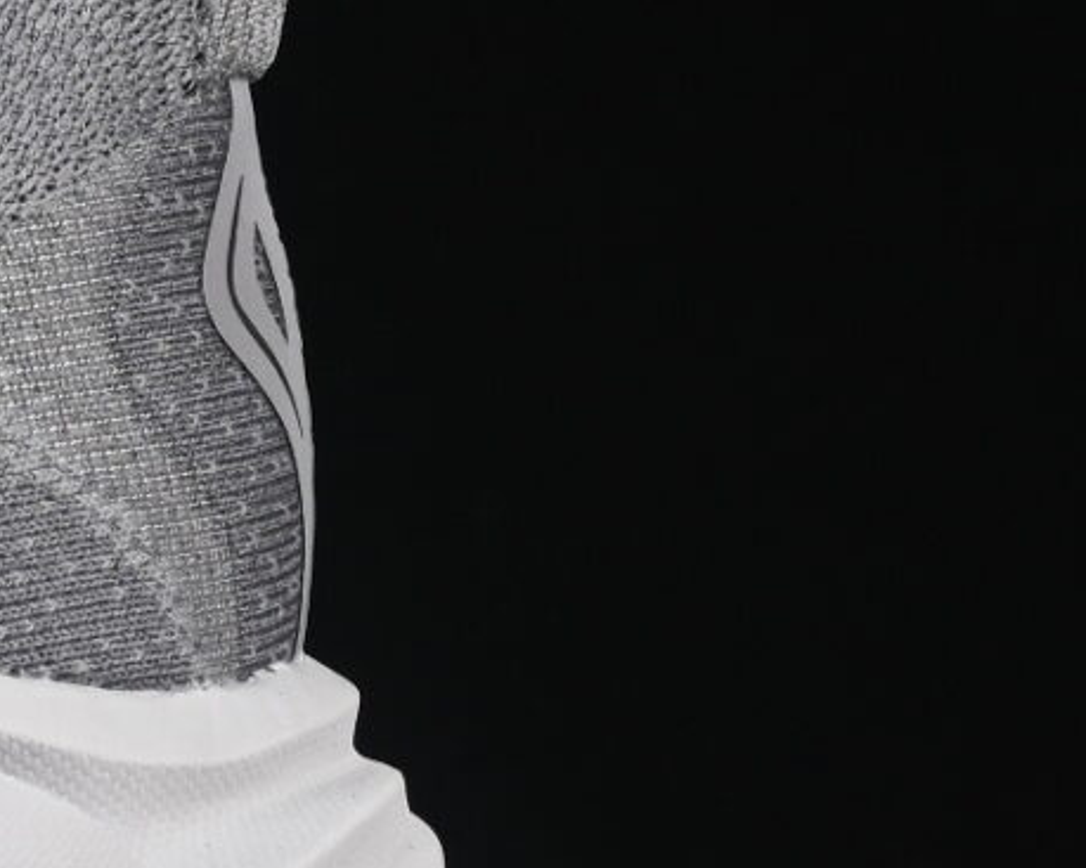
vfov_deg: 3.9
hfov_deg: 4.8
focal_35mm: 393
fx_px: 12629
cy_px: 162
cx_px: -1481
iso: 160
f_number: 8
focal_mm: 50
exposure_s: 1/80
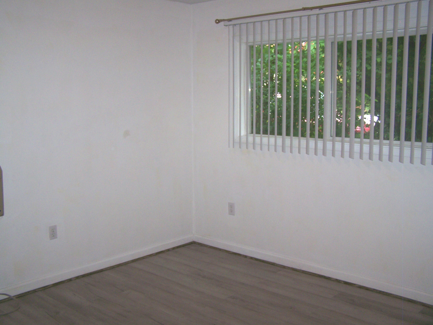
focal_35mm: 38
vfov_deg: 37.7
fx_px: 475
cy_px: 162
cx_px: 216
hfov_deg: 49.0
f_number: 2.8
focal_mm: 6.3
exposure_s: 1/60
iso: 80
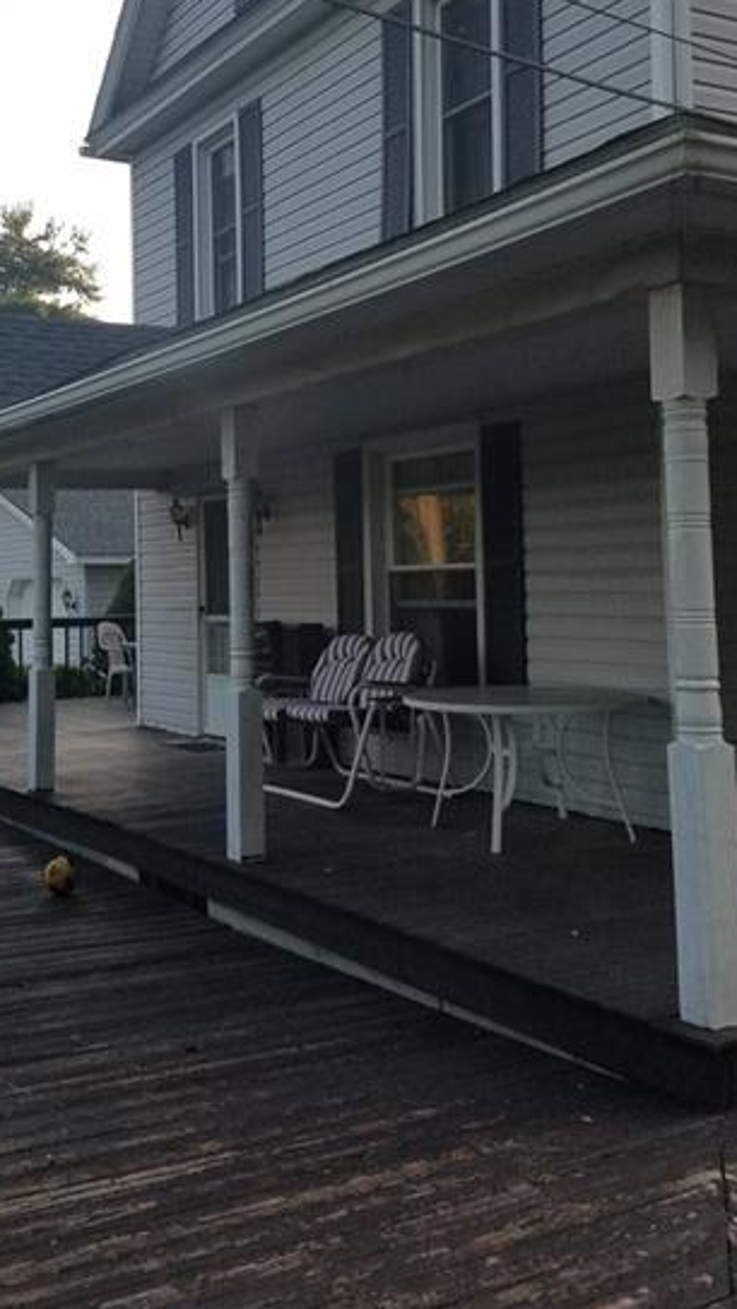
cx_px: 282
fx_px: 1390
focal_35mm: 40
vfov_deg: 49.9
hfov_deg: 29.6
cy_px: 484
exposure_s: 1/720
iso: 50
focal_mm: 4.2
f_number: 1.7
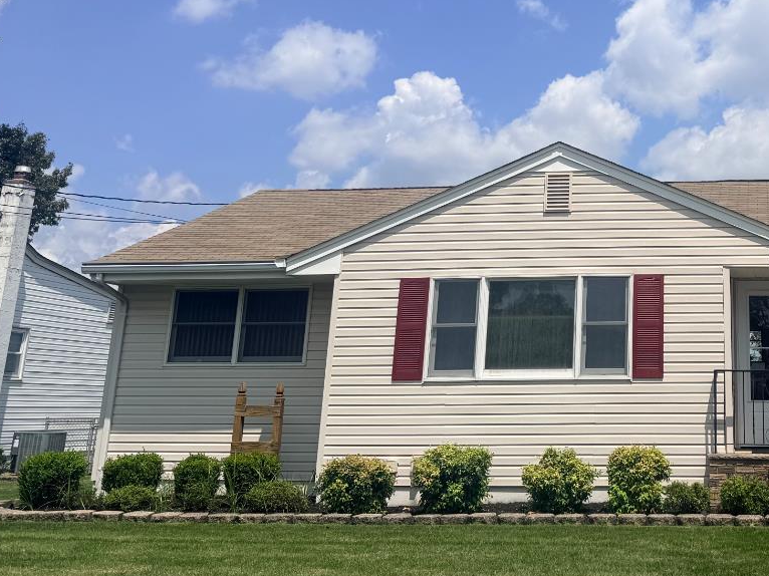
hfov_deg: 38.0
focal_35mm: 47
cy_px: 95
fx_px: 1044
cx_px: 676
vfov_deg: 30.0
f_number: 1.78
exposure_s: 1/8130
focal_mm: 6.76
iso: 80
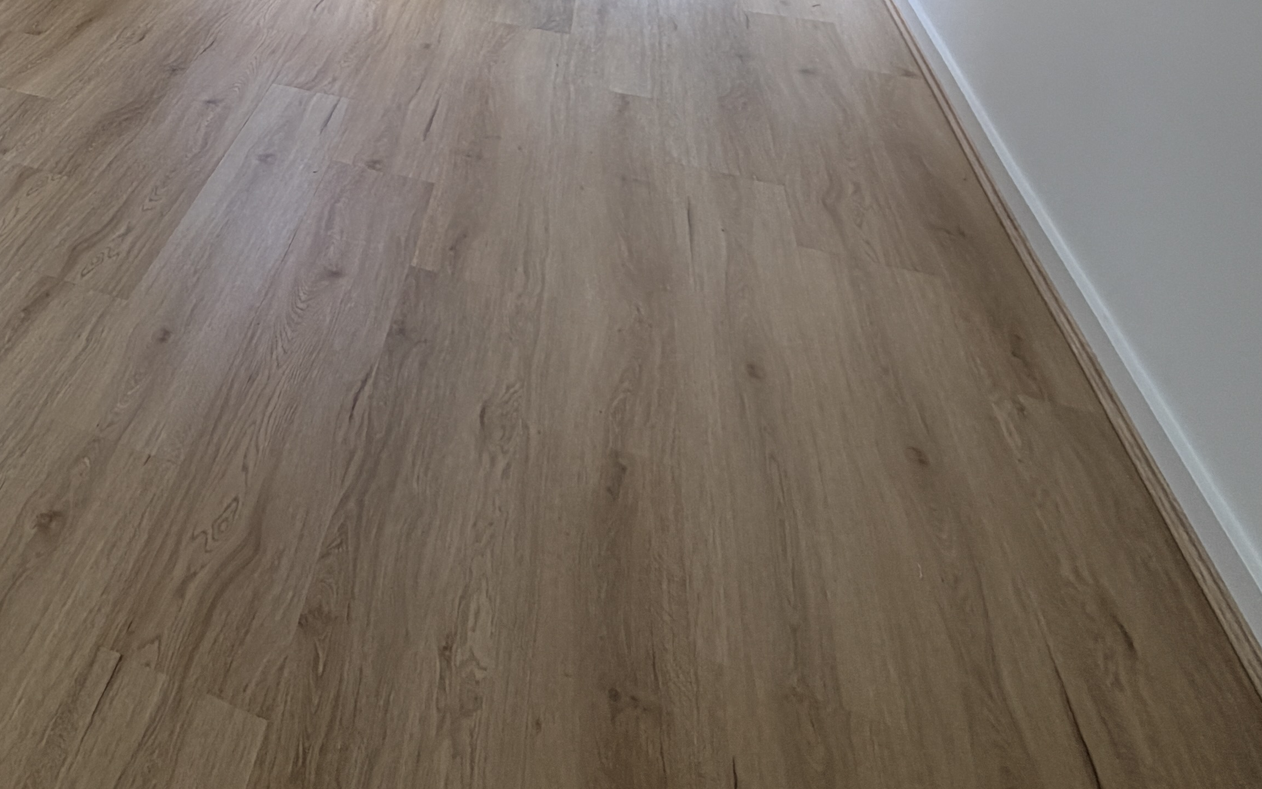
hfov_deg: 42.6
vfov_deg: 27.7
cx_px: -94
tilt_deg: -6.8
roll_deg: +1.6
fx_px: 1273
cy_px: -275
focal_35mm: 37
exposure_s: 1/100
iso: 20
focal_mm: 2.22
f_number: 2.2
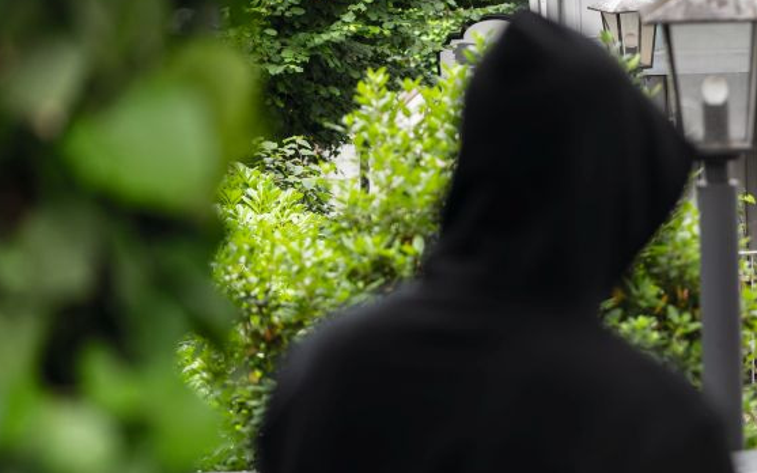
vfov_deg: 8.7
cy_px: 380
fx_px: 3094
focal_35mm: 150
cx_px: 662
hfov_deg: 13.8
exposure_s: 1/250
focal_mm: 80
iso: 100
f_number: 2.8
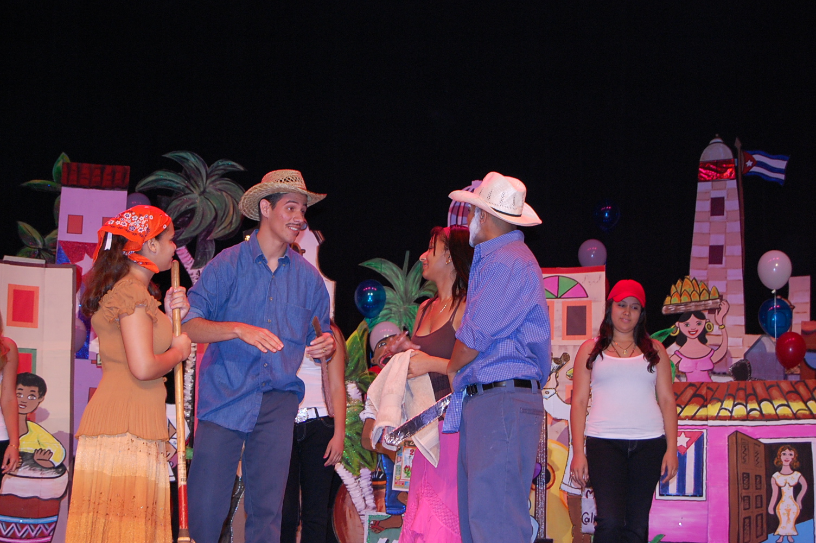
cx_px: 408
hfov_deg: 27.0
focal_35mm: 75
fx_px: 1698
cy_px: 272
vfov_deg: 18.1
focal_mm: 50
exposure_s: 1/60
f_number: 5.6
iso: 800
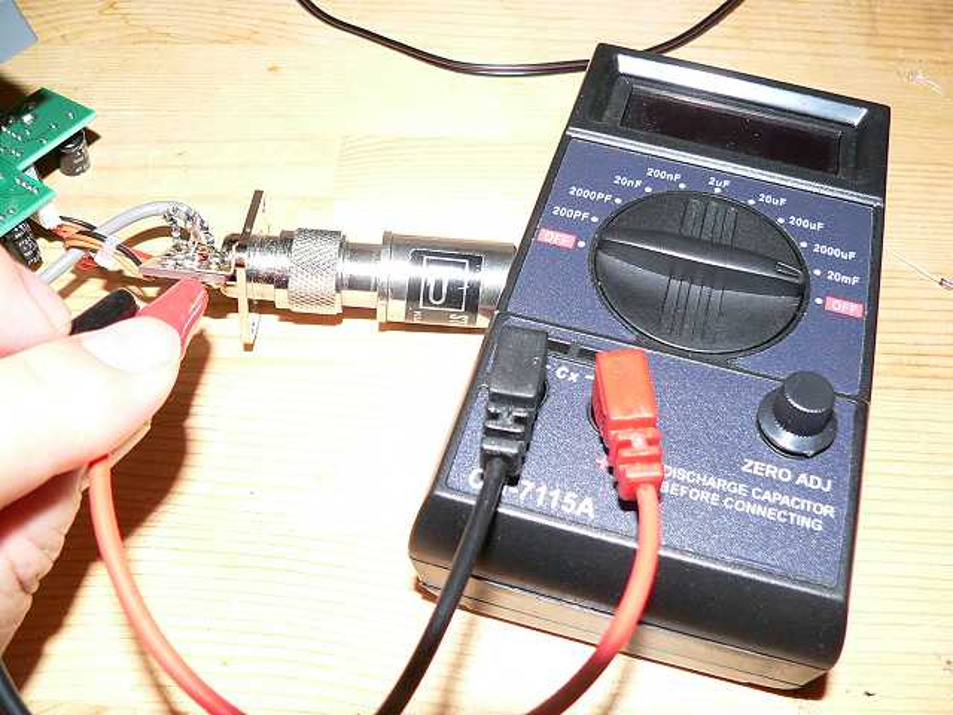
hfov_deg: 51.4
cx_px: 476
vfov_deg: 39.7
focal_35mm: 36
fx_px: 991
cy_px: 358
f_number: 2.8
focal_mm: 6
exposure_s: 1/60
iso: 200
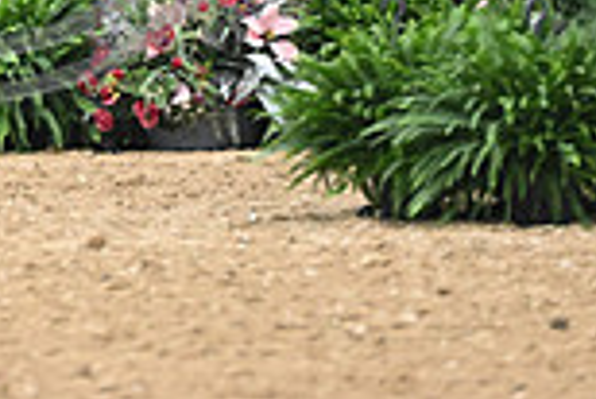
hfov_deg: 2.7
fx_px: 12478
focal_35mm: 753
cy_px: -347
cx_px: -108
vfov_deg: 1.8
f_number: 3.5
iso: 6400
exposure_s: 1/800
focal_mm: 200
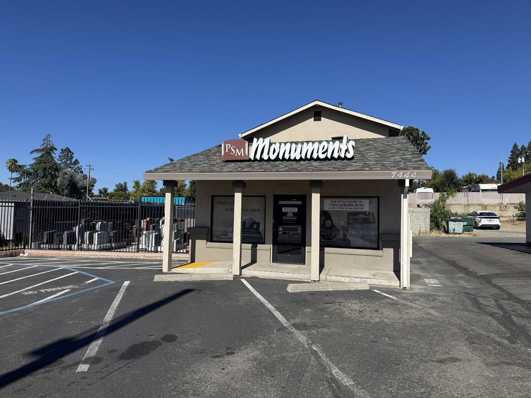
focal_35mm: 24
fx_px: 368
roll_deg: -1.5
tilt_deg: +1.8
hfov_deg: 71.6
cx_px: 266
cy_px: 199
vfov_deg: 56.8
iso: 80
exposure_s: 1/6410
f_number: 1.78
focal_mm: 6.76
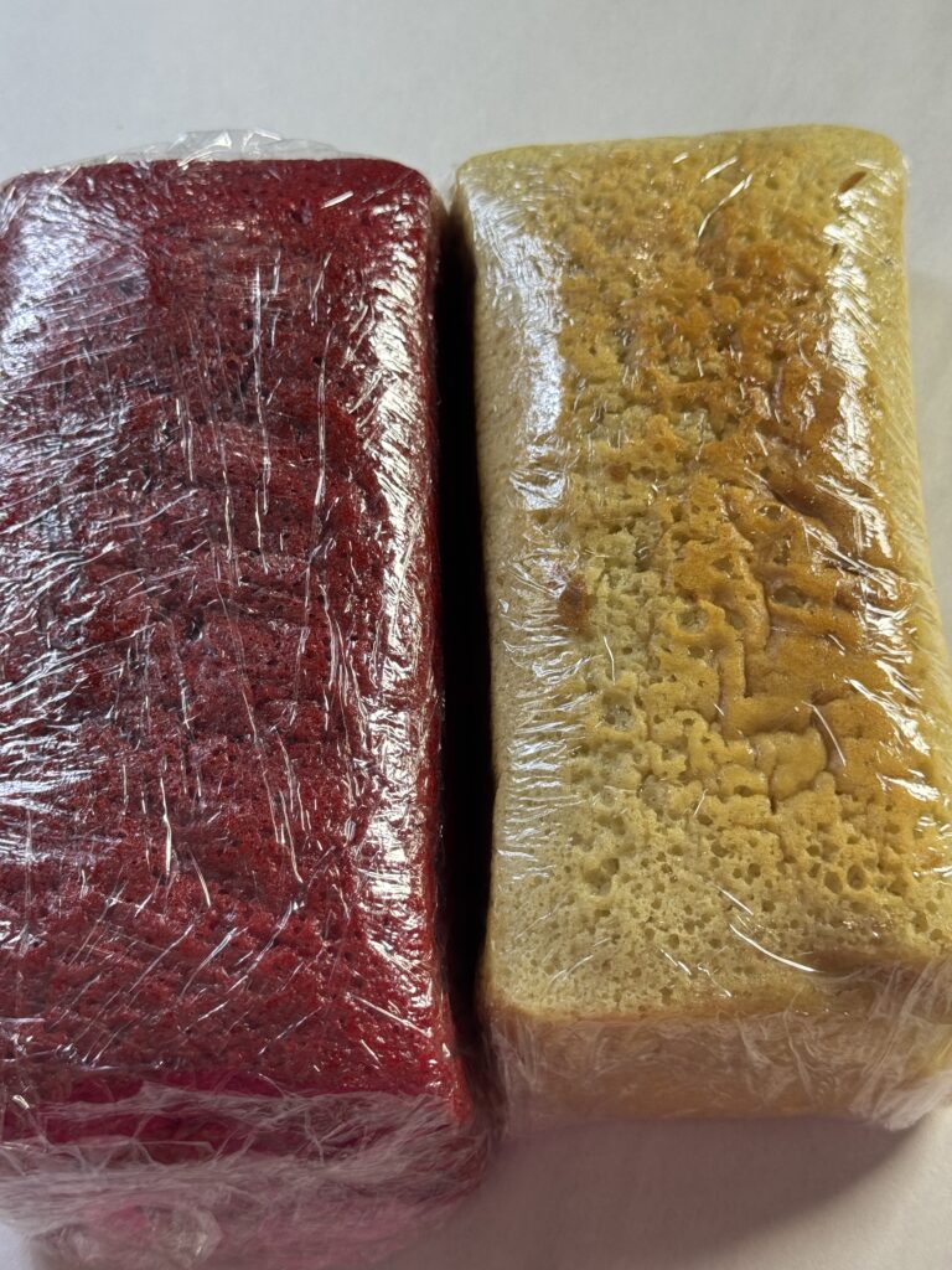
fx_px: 1760
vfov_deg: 39.7
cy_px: 635
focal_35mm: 48
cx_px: 476
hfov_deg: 30.3
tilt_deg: -64.2
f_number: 1.78
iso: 64
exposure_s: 1/100
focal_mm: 6.76
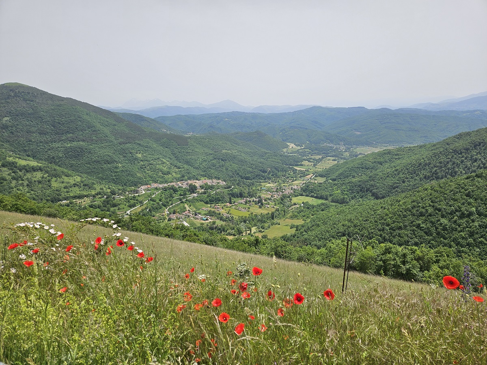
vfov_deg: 58.9
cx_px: 244
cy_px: 182
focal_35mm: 23
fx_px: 324
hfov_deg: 73.9
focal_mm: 5.4
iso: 25
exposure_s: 1/2921
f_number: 1.8
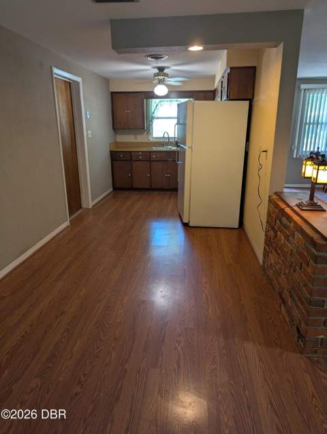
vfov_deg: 71.5
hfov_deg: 56.9
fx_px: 302
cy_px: 217
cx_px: 164
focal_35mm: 24
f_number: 1.85
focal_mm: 6.81
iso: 78
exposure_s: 1/24
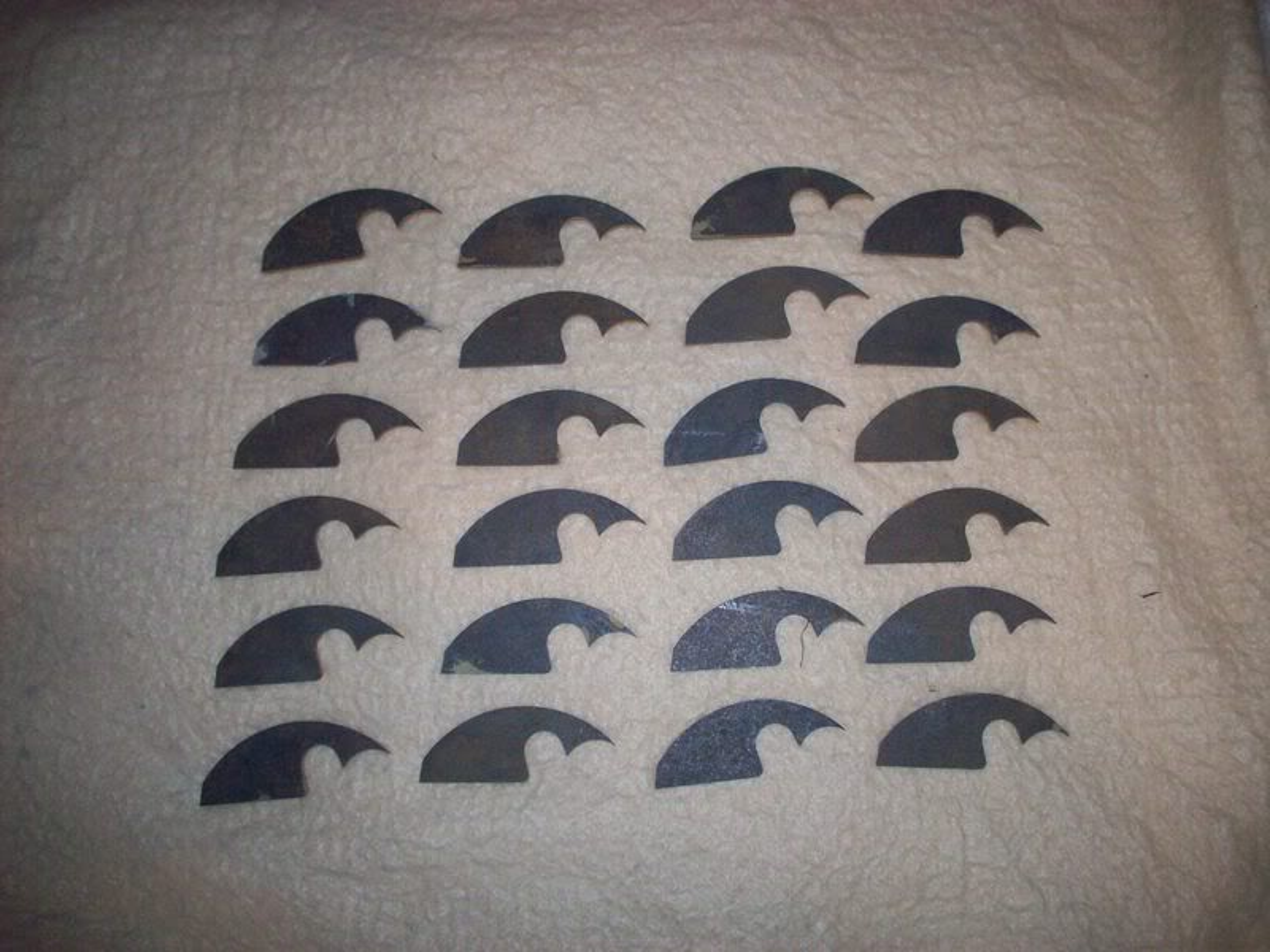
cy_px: 476
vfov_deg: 38.7
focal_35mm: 37
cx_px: 635
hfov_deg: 50.1
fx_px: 1357
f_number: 2.8
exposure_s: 1/64
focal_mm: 6.2
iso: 160
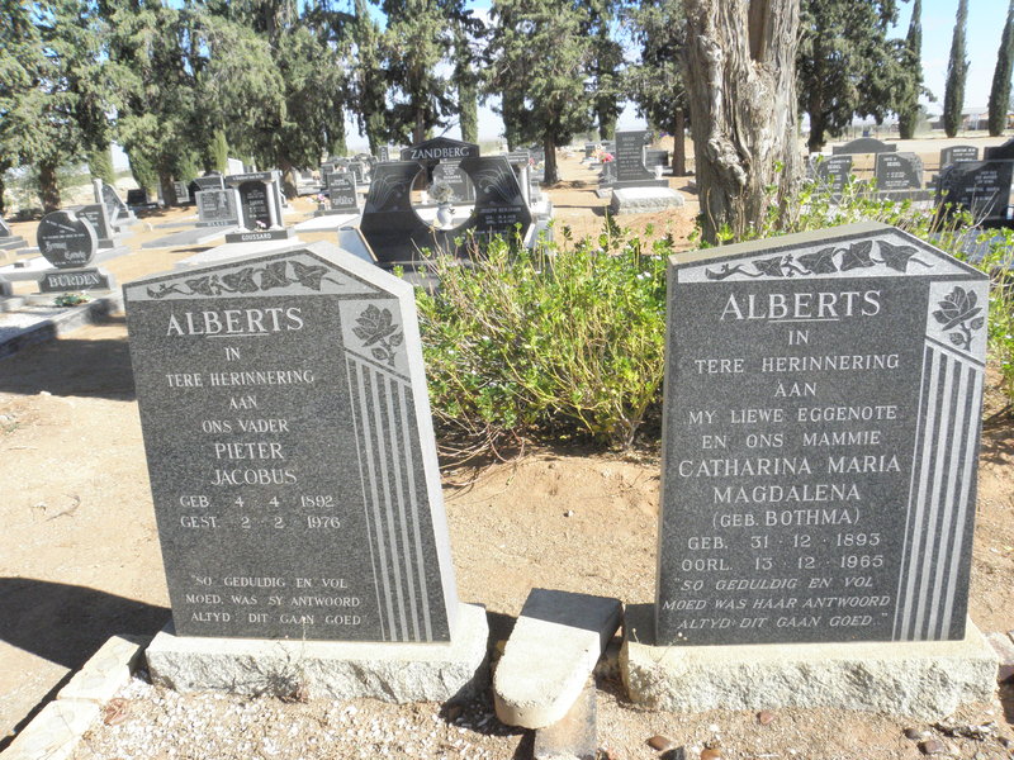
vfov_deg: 53.1
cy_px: 380
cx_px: 507
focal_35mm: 26
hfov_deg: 67.3
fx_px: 762
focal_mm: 4.6
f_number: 6.3
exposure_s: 1/500
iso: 200
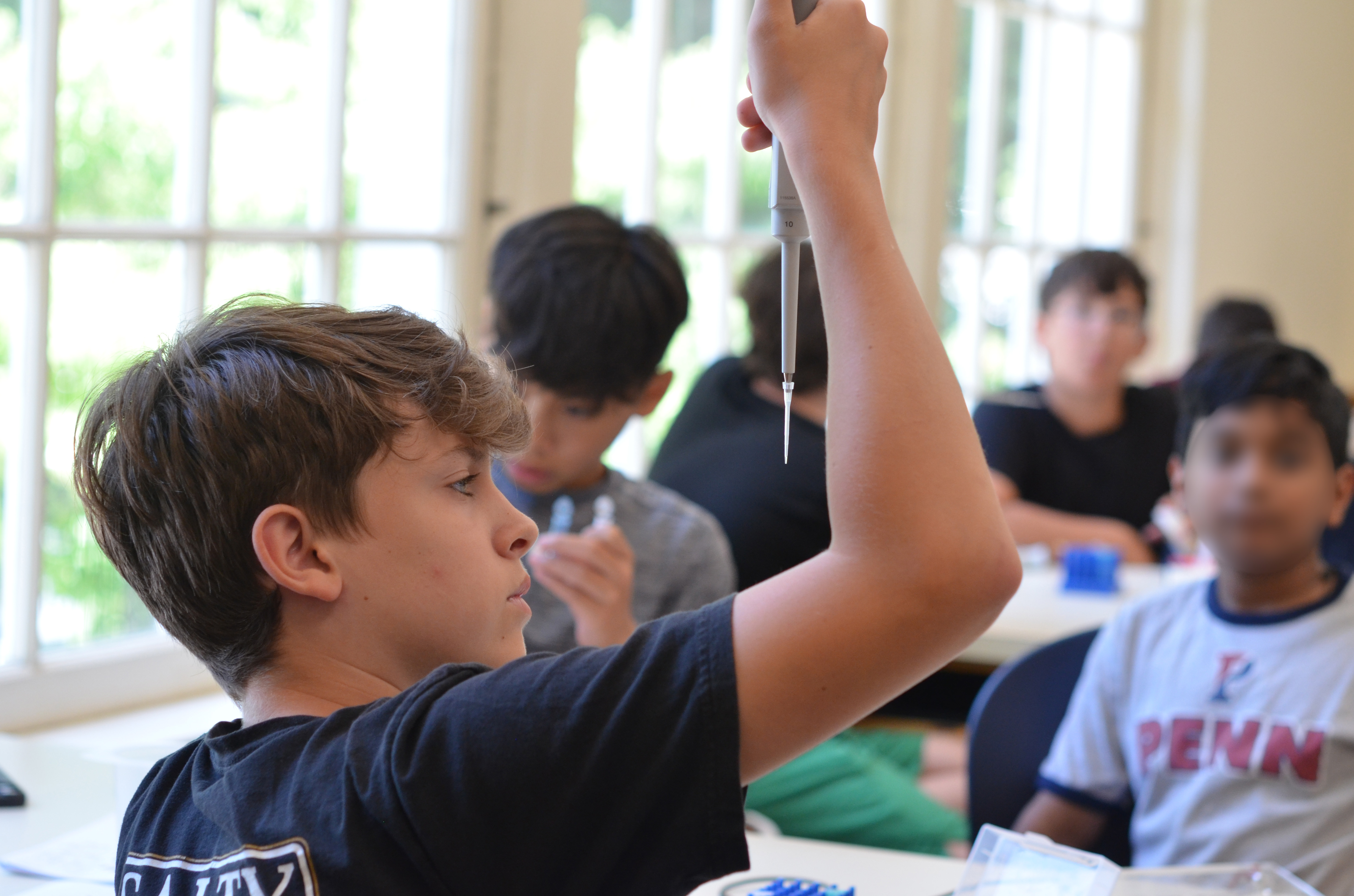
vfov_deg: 15.1
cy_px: 448
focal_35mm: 90
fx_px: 3378
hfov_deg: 22.7
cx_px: 677
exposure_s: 1/250
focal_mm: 60
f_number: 4
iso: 800
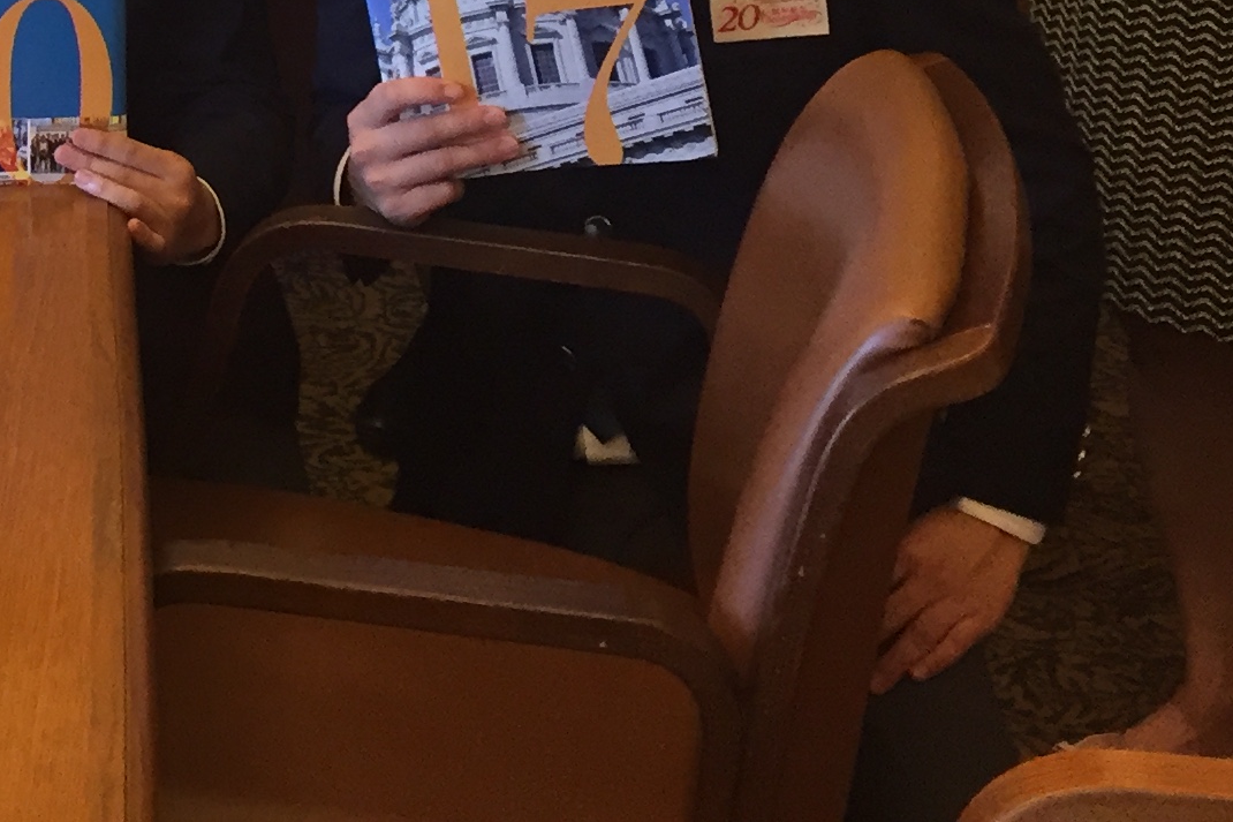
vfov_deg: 13.5
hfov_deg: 20.6
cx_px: -286
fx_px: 3150
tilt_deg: -6.7
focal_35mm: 92
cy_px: -587
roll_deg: +1.0
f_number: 2.2
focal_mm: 4.15
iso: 100
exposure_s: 1/30
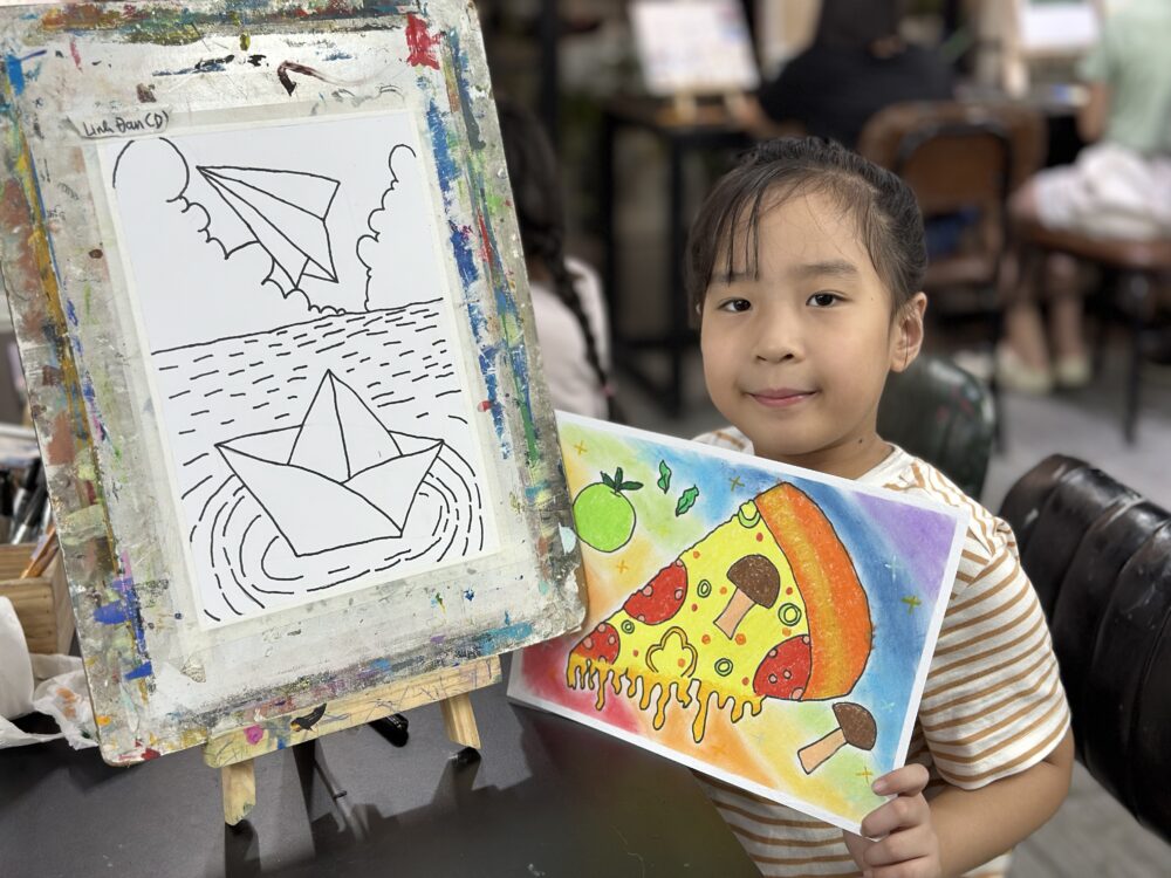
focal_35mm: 48
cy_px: 439
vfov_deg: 30.3
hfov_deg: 39.7
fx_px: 1624
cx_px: 586
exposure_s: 1/100
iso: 125
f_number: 1.78
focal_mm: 6.86
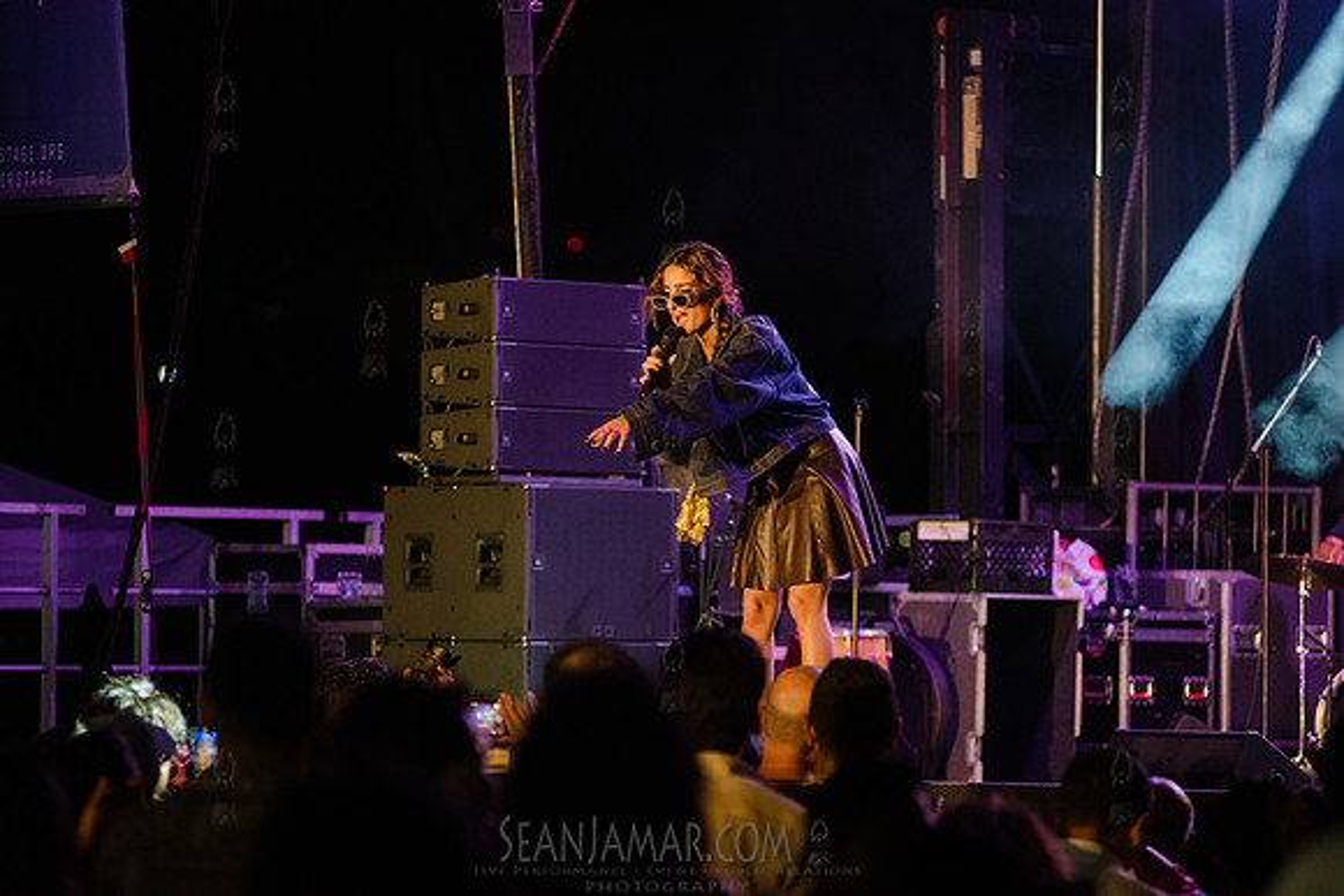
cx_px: 672
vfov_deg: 8.7
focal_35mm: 157
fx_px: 5861
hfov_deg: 13.1
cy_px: 448
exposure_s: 1/400
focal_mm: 155
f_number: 3.5
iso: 6400
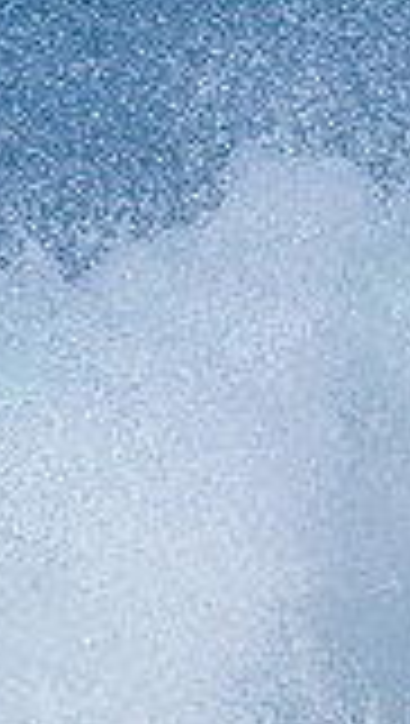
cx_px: 1065
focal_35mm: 4143
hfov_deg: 0.3
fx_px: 79780
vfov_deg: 0.5
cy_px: 212
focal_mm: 800
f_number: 6.3
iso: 160
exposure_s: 1/2000
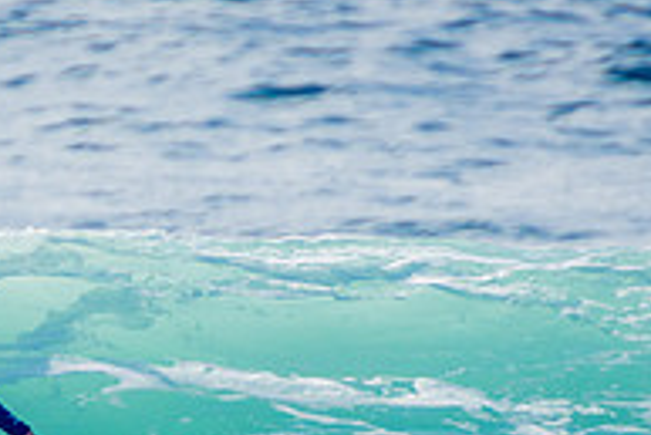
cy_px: 467
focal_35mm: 1803
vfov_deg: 0.8
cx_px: -13
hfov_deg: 1.1
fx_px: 32628
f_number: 5.6
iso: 320
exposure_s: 1/2000
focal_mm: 400
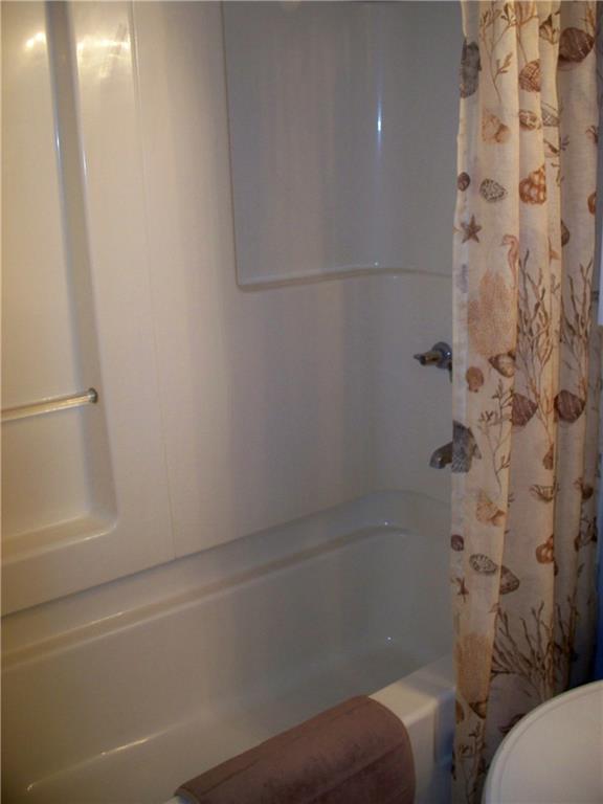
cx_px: 302
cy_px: 402
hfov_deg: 40.7
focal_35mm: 35
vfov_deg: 52.6
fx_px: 813
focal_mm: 7.54
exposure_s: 1/30
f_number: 2.8
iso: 200
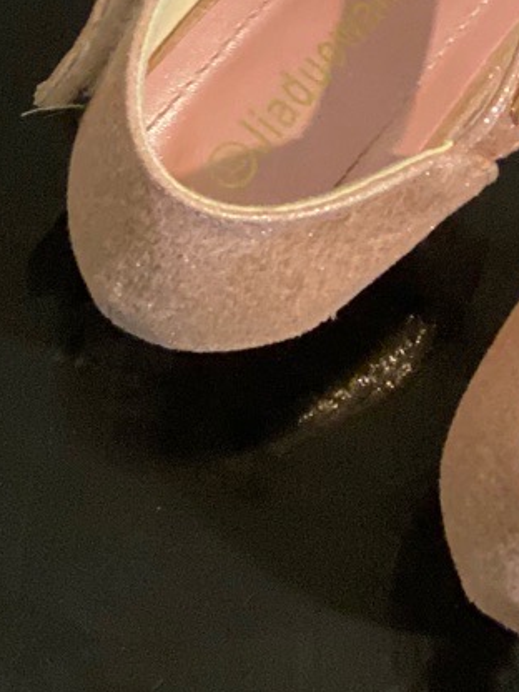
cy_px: -432
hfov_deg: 7.4
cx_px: 471
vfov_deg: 9.5
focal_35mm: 200
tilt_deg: -62.0
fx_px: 3998
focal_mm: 6
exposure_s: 1/30
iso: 200
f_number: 2
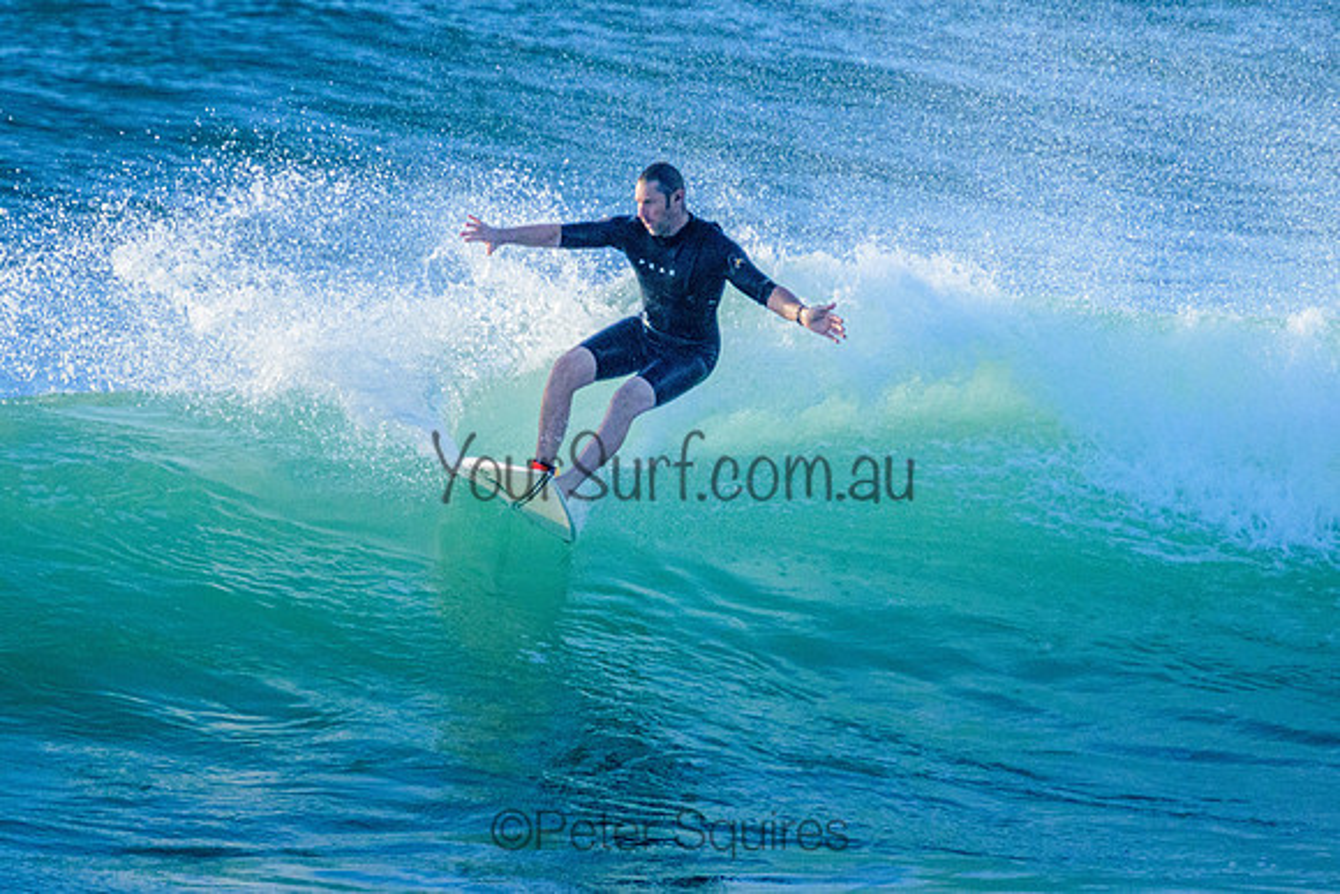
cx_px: 646
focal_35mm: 1094
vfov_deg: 1.3
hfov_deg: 1.9
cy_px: 382
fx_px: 40719
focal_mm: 800
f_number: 11
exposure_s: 1/2000
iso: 2500
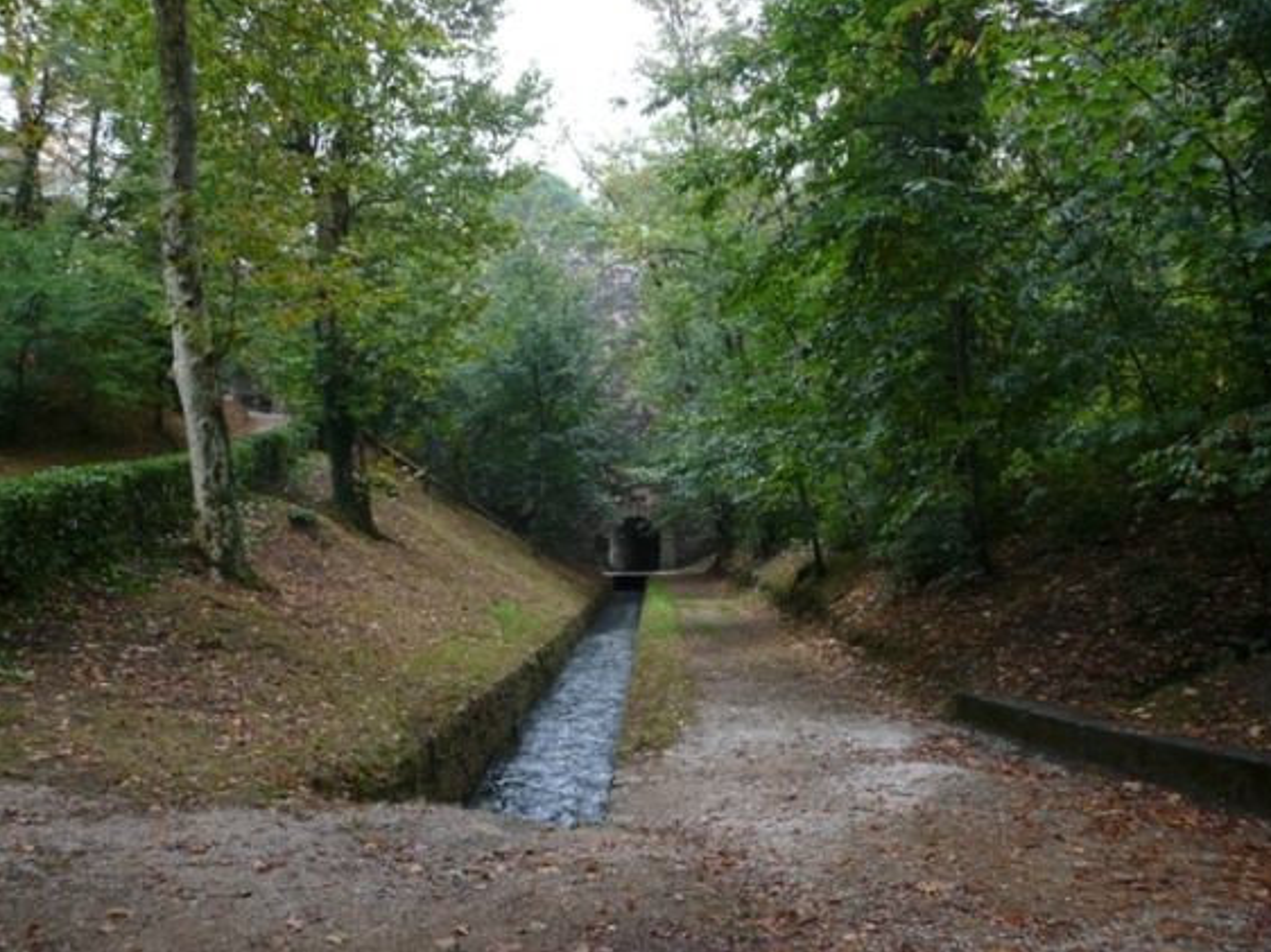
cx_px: 642
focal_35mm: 30
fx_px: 1101
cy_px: 487
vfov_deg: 46.8
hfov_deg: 60.0
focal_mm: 4.6
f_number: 2.8
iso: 100
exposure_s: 1/80
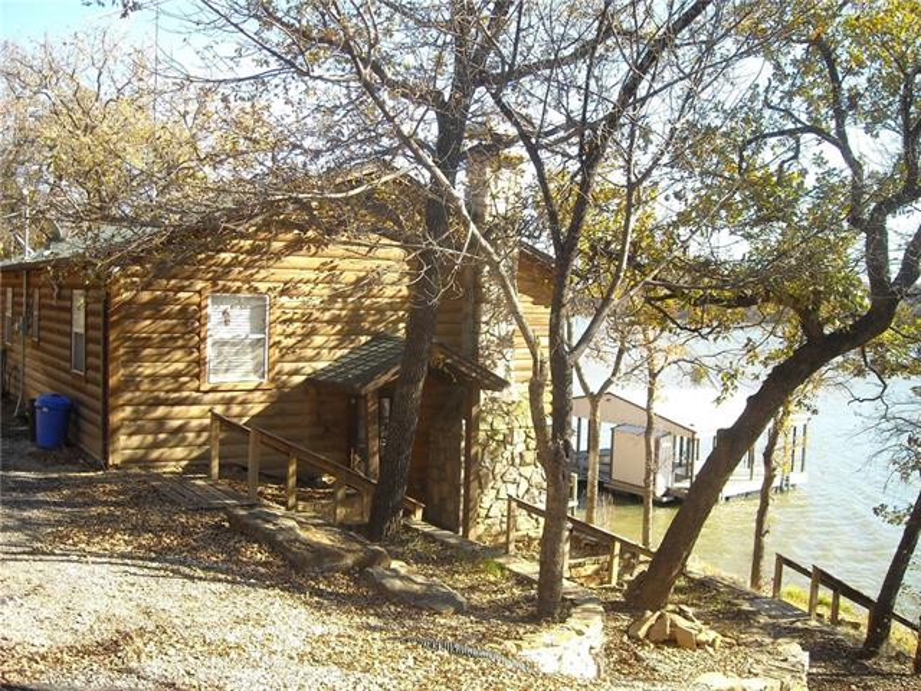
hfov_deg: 52.6
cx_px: 460
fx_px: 931
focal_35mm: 35
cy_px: 346
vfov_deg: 40.7
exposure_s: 1/209
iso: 64
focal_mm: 5.7
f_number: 2.8
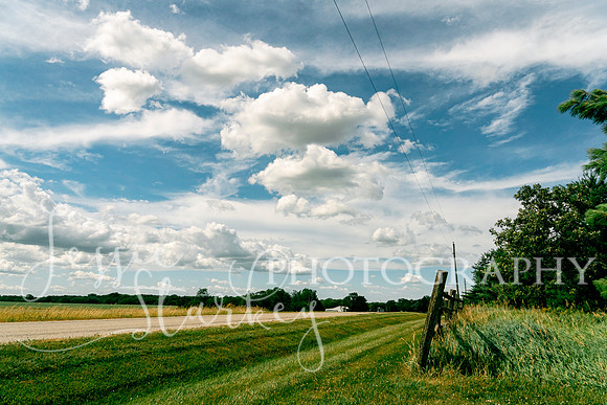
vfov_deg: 53.2
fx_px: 405
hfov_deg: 73.7
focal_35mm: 24
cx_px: 304
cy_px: 202
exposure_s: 1/2500
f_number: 5.6
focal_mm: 16
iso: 160
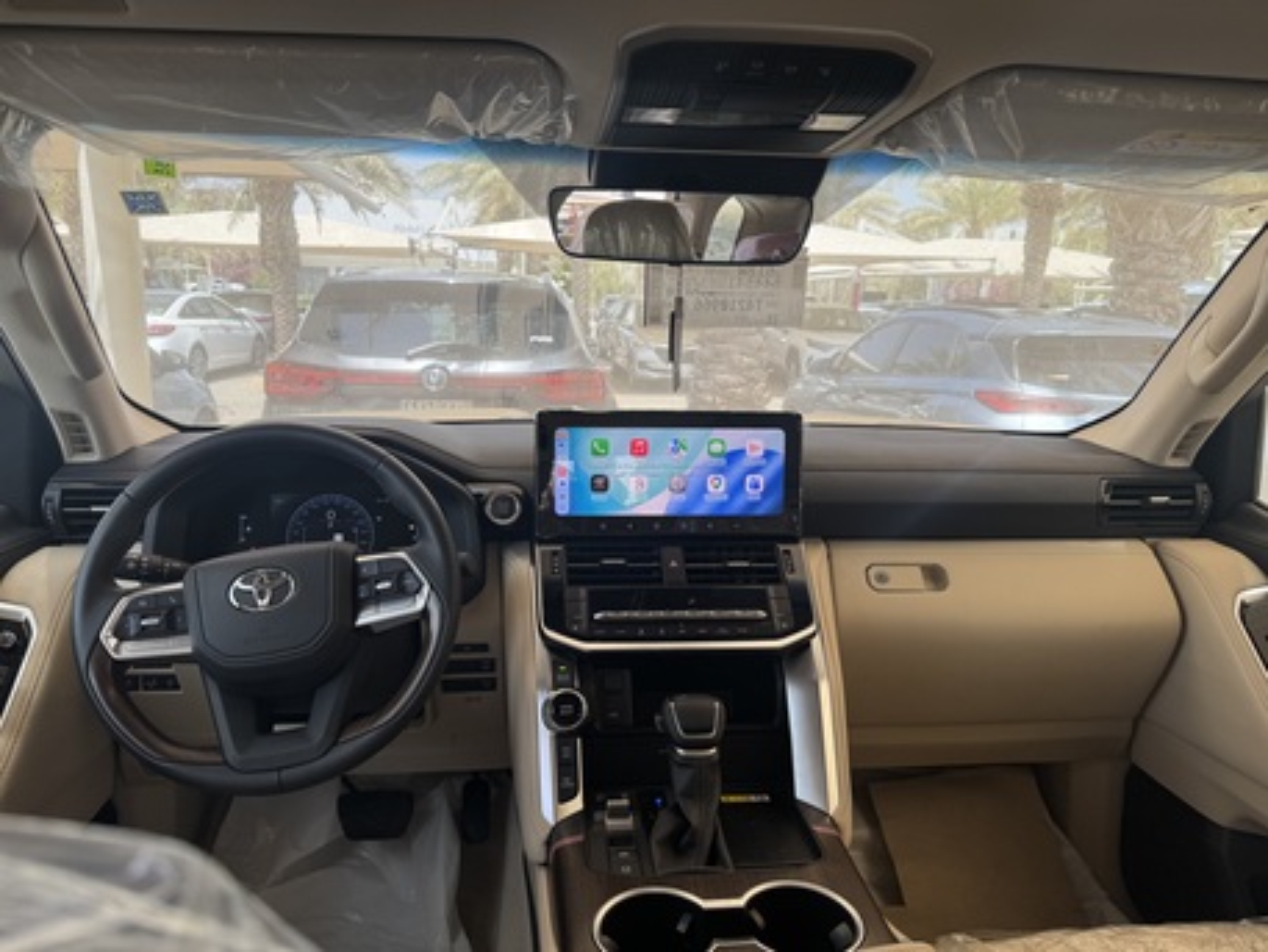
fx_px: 879
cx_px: 634
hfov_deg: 71.6
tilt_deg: -12.1
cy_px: 476
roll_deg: -1.8
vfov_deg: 56.8
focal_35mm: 24
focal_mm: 6.76
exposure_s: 1/633
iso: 80
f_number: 1.78
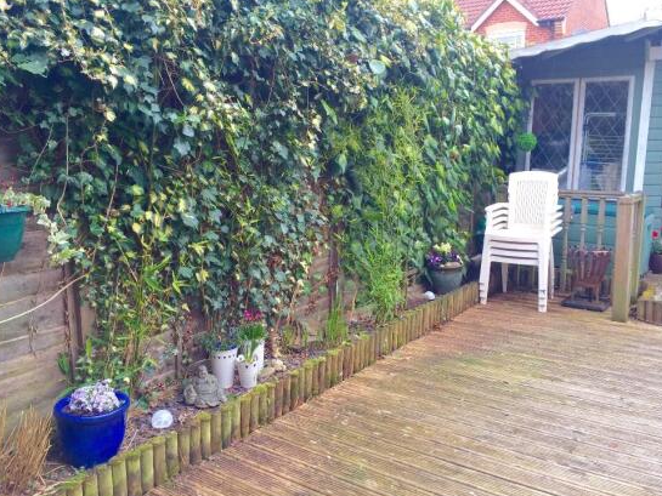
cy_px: 236
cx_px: 342
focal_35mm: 31
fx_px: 593
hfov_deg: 58.3
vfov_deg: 45.4
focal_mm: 4.15
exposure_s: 1/100
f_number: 2.2
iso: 32
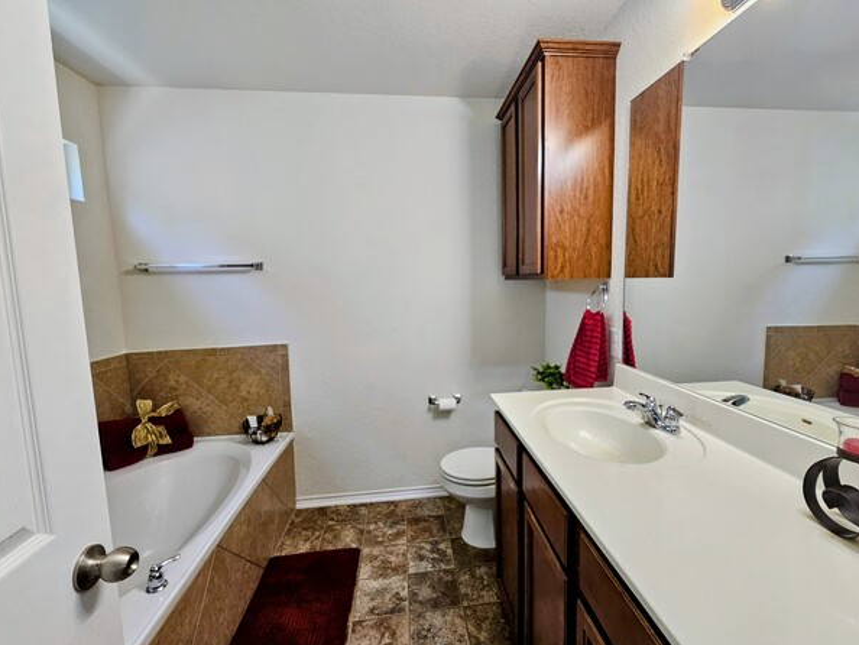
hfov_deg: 102.0
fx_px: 348
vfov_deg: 85.7
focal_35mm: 14
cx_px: 447
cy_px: 324
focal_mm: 2.2
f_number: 2.2
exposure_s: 1/60
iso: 160
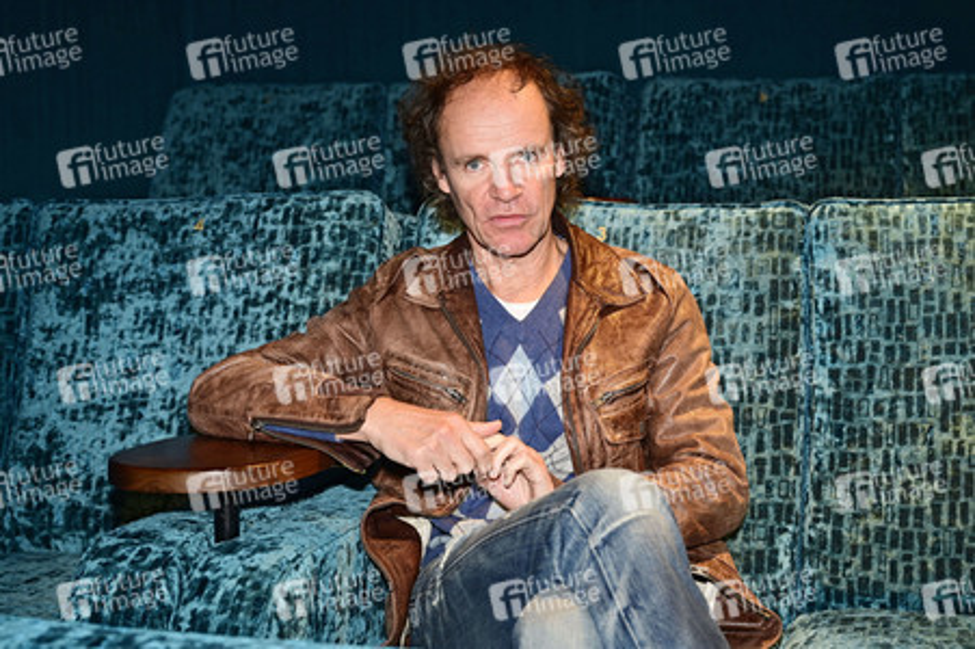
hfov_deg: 42.8
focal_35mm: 46
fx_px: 1245
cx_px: 488
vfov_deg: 29.2
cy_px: 324
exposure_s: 1/125
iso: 2000
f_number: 4.5
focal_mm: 46
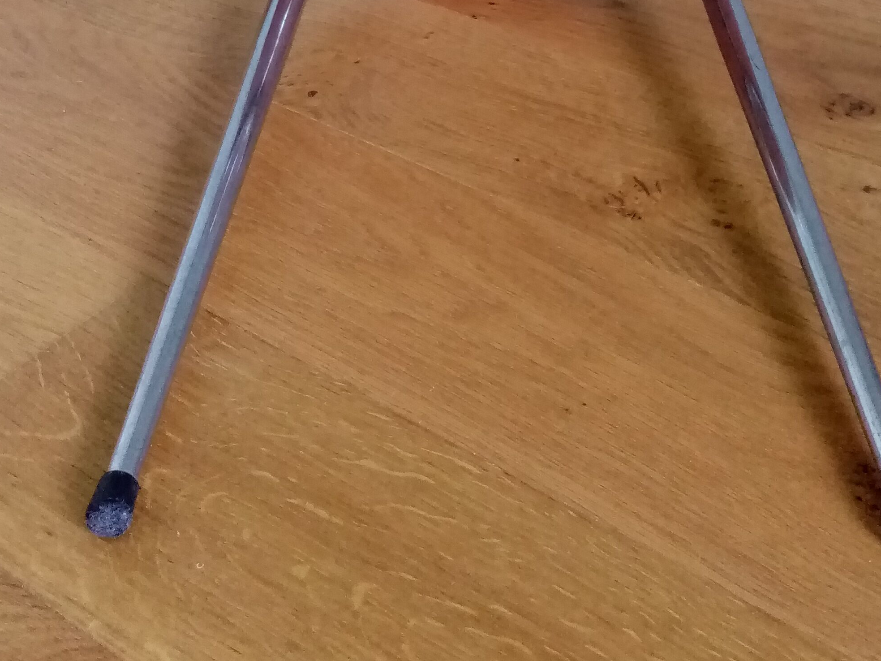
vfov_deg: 24.9
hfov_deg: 34.9
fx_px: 1400
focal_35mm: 55
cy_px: -46
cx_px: 464
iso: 658
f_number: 1.8
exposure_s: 1/25
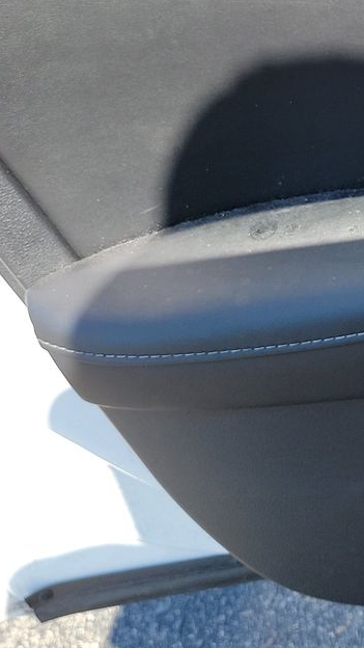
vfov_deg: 30.7
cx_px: 605
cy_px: 137
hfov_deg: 15.9
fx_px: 1150
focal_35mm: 67
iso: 50
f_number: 1.8
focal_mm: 6.7
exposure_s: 1/211
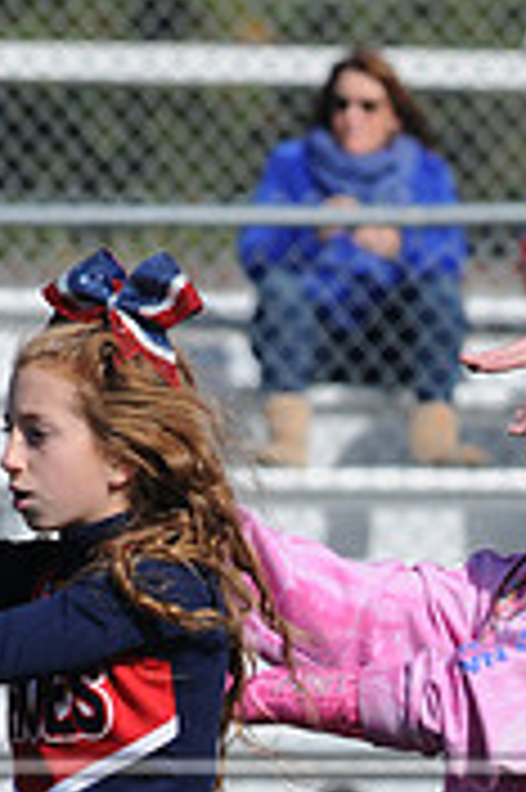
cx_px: 537
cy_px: 968
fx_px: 32476
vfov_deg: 1.4
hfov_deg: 0.9
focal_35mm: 1479
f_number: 9
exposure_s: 1/500
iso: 200
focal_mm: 300
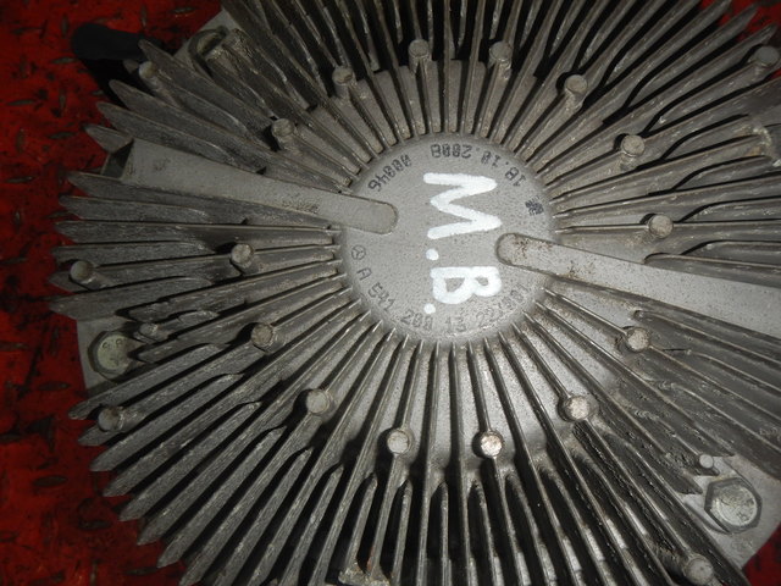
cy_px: 293
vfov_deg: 49.7
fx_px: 632
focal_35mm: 28
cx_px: 390
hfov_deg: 63.4
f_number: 7.8
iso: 200
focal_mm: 5
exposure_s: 1/30
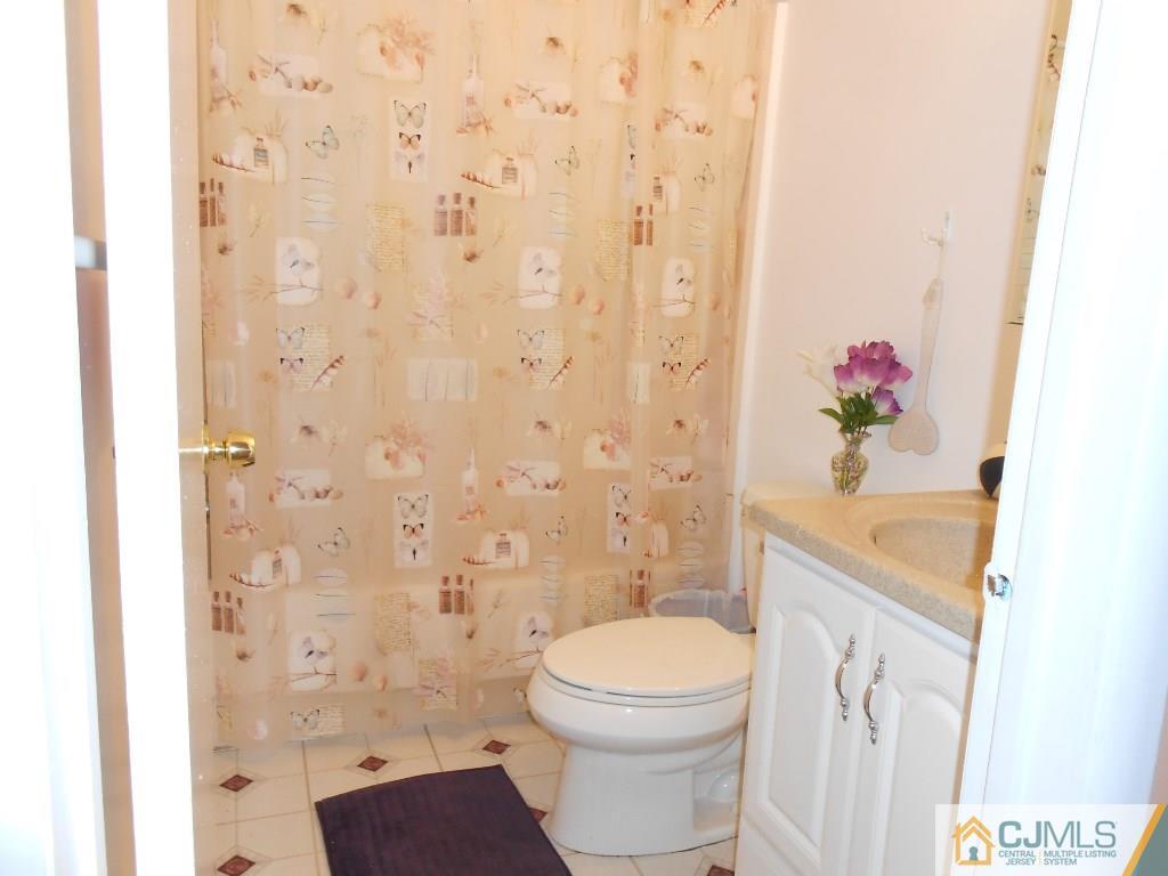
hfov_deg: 67.3
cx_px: 584
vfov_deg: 53.1
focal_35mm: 26
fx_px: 877
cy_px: 438
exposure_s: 1/25
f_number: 3.5
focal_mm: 4.6
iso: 200
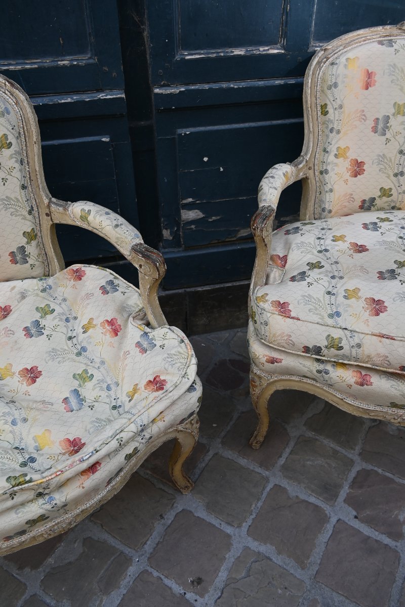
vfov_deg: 63.2
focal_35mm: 29
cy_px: 304
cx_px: 202
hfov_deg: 44.6
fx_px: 494
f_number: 5.6
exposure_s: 1/250
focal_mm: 19.5
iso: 200
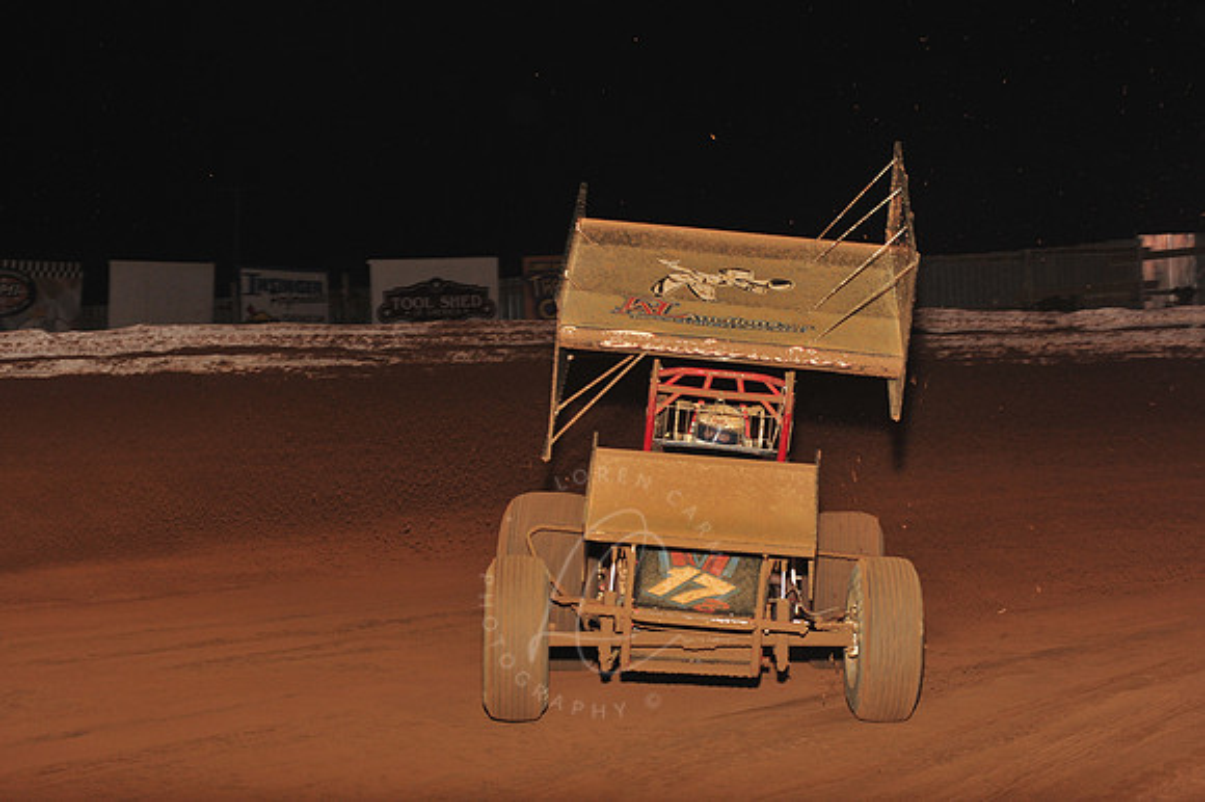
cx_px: 602
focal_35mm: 80
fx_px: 2676
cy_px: 401
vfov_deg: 17.0
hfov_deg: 25.4
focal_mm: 80
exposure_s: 1/320
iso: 1000
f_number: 7.1
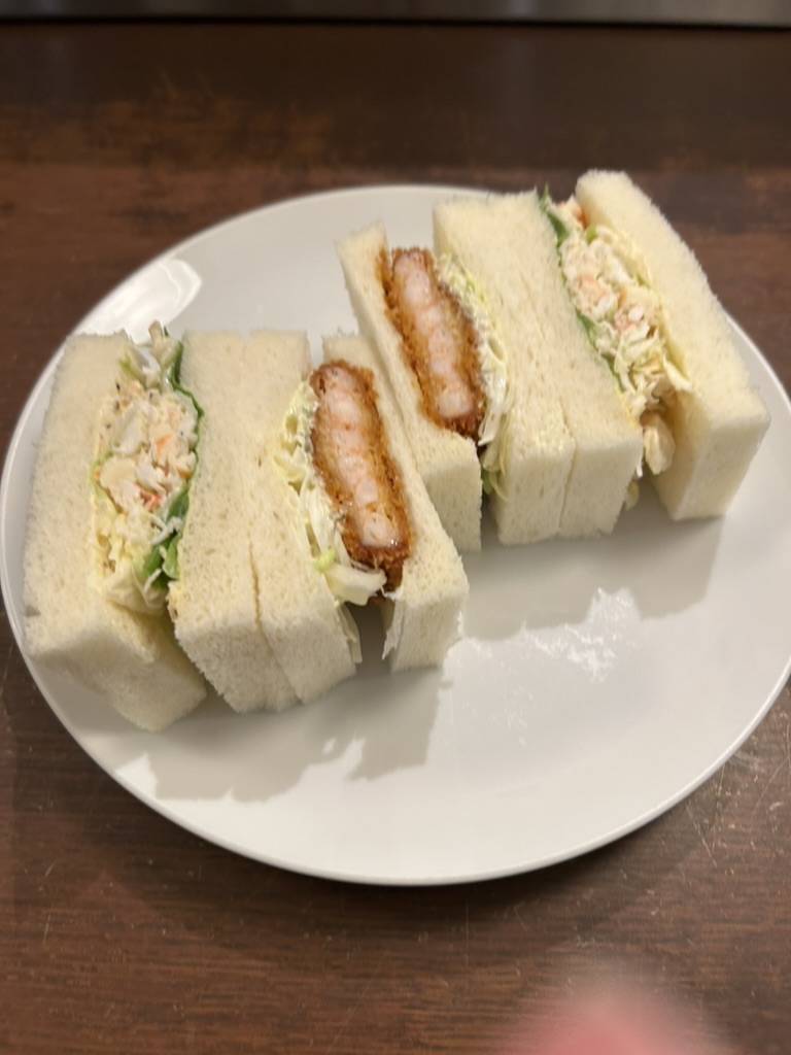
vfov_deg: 67.3
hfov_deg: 53.1
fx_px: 792
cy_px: 528
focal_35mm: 26
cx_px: 396
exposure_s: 1/50
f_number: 1.5
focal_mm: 5.7
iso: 125
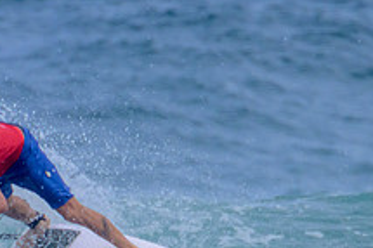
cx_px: 87
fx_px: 30210
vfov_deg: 0.5
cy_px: 279
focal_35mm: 2918
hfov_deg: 0.7
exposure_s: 1/2000
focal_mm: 800
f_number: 11
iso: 900
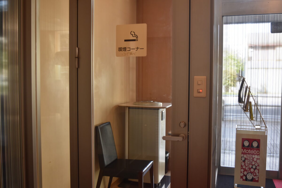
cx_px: 141
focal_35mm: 36
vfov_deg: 36.9
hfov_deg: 53.1
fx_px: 282
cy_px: 94
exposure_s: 1/80
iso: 400
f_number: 4.5
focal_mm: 24
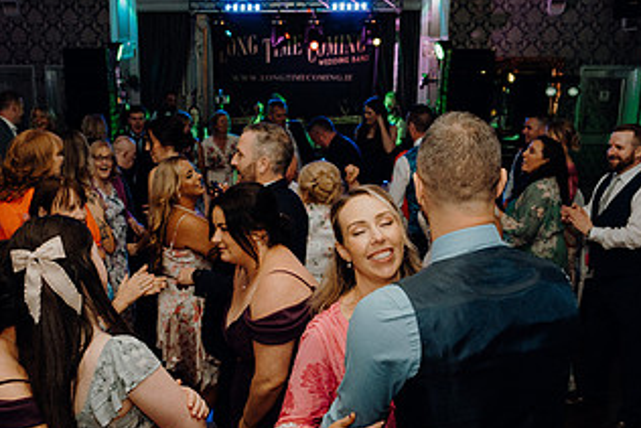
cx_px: 264
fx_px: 784
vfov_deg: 30.3
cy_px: 295
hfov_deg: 44.3
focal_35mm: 44
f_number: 3.5
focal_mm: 24
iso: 2500
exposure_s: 1/160
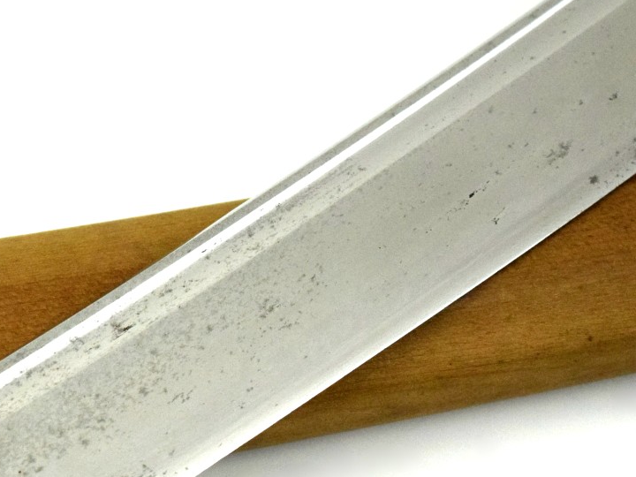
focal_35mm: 165
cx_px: 125
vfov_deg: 9.0
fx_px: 3032
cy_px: 305
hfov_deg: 11.9
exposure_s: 1/4000
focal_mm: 55
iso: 1600
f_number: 5.6
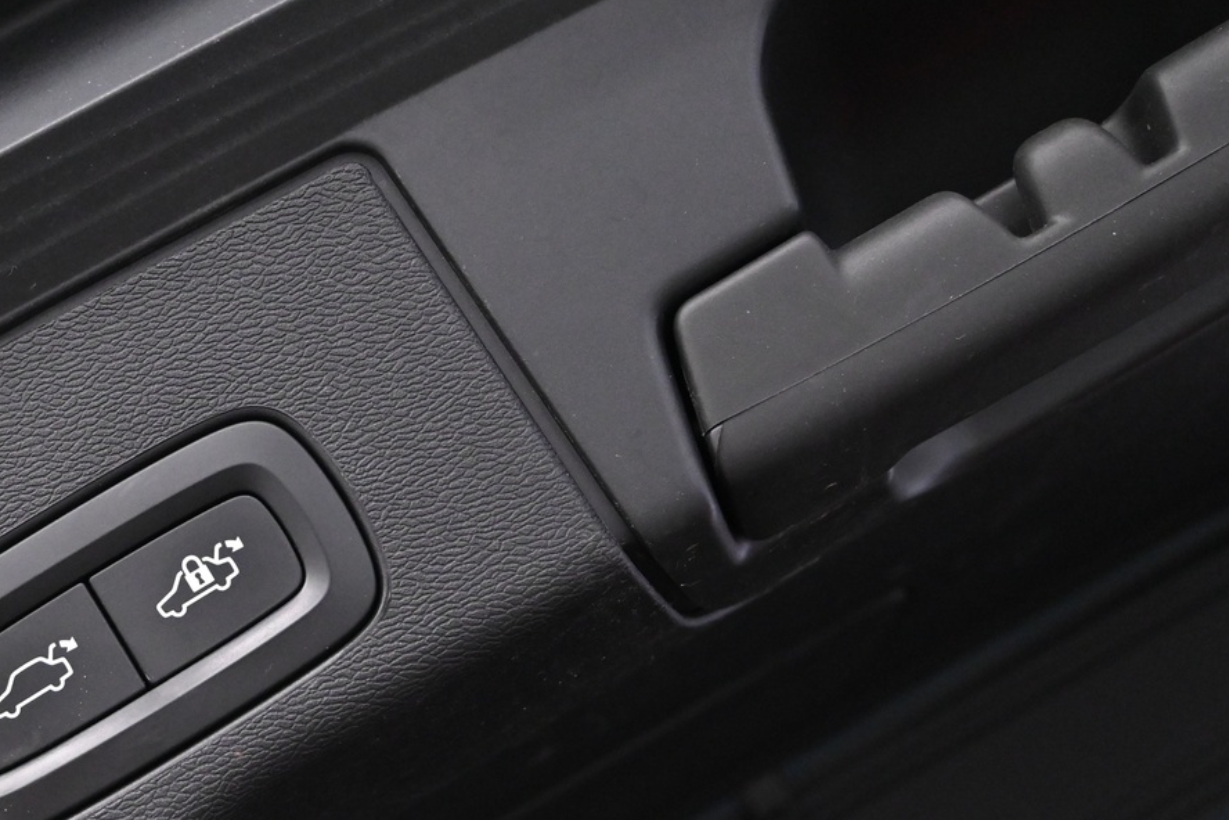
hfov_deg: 31.0
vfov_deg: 21.4
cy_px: 629
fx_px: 2148
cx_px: 219
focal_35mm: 63
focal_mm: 23
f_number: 4.2
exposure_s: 1/125
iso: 2500
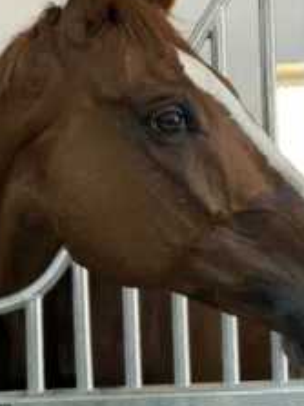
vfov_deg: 22.8
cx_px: 186
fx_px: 1008
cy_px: 228
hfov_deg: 17.1
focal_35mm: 86
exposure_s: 1/60
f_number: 1.78
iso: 125
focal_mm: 6.76
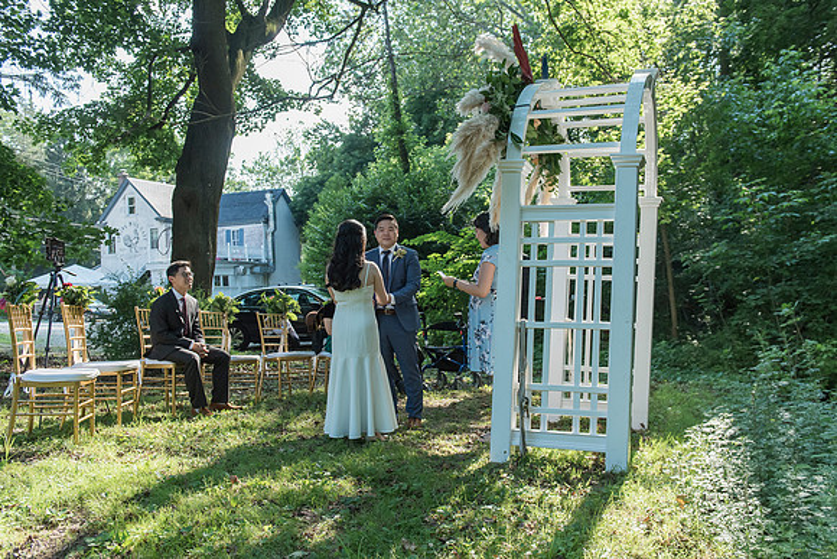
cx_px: 439
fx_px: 709
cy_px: 283
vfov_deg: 43.0
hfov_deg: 61.0
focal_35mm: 31
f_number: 4
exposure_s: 1/1250
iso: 1000
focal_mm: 29
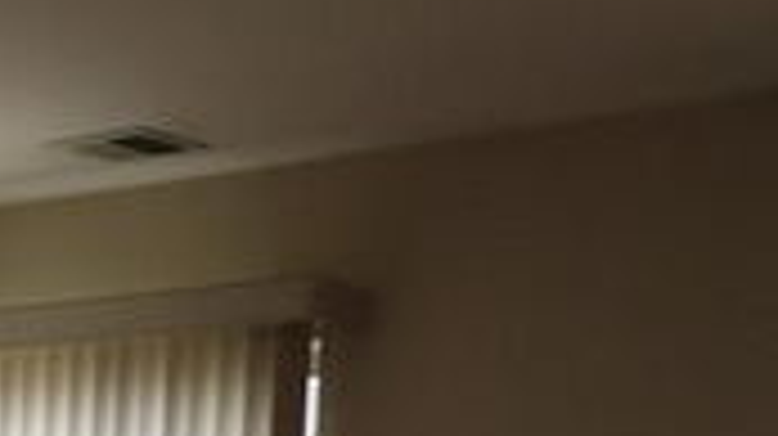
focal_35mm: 117
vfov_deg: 9.3
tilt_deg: -9.5
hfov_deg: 18.3
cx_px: 279
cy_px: 1043
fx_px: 2412
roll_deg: -2.6
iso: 32
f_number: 2.2
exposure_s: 1/60
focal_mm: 4.15
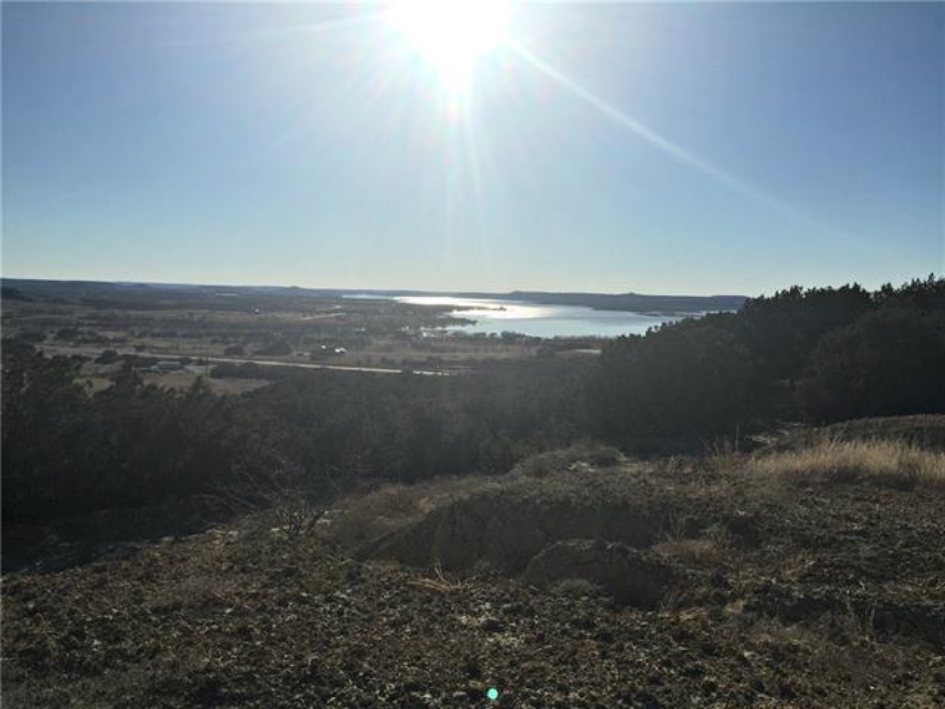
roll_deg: -1.4
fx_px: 792
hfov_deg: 61.7
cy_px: 354
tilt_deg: -4.1
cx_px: 472
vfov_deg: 48.2
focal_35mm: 29
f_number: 2.2
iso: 32
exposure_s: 1/7937
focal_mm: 4.15
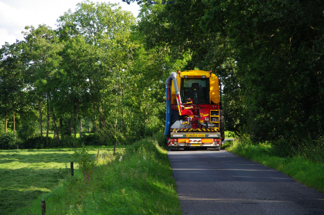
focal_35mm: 140
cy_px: 108
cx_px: 162
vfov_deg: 9.8
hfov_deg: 14.7
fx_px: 1254
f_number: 5.6
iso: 100
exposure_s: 1/100
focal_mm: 93
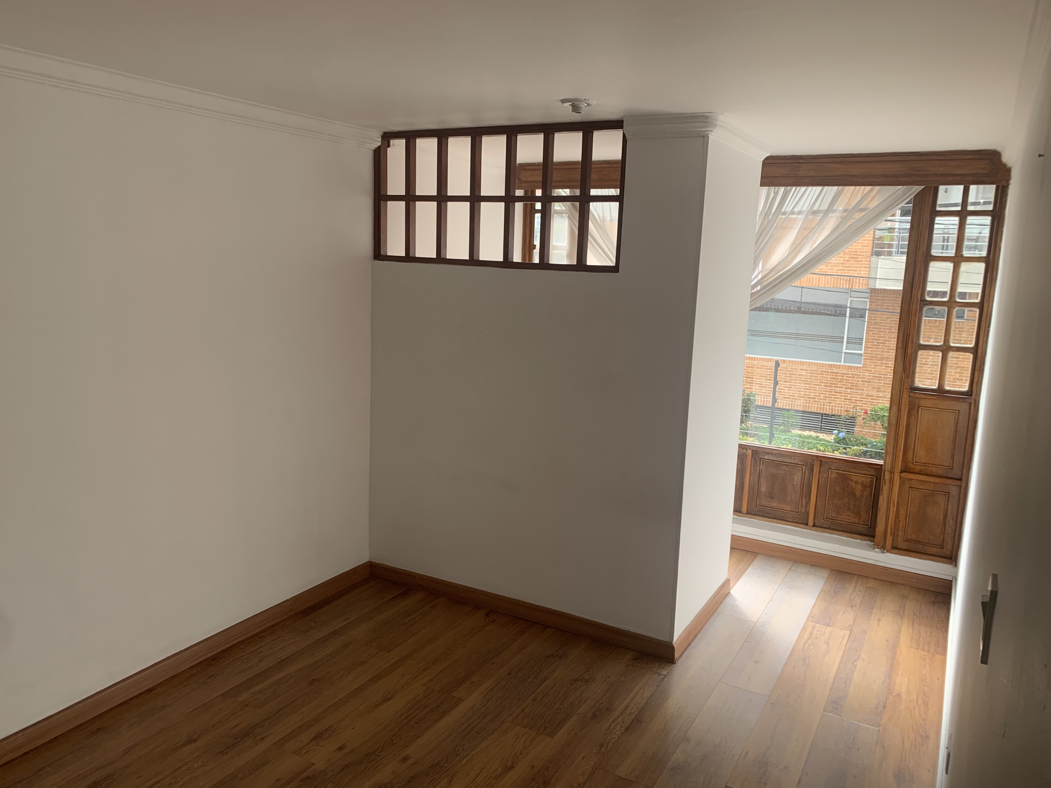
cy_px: 394
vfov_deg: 53.1
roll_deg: -2.3
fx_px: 789
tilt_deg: -9.7
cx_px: 526
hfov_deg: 67.3
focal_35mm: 26
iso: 50
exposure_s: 1/121
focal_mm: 4.25
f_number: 1.8
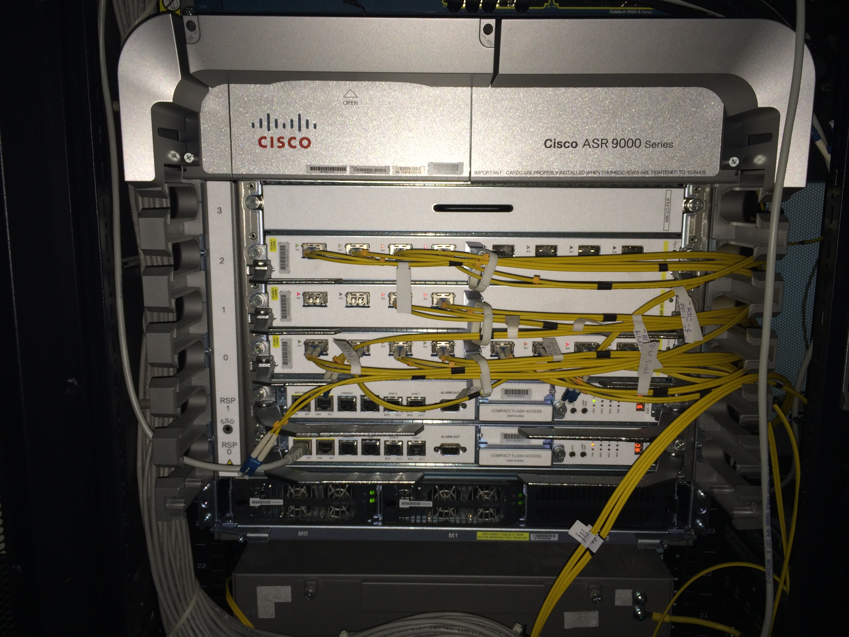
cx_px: 424
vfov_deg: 46.8
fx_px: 736
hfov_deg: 60.0
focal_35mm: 30
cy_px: 318
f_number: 2.2
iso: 32
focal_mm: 4.12
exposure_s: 1/39
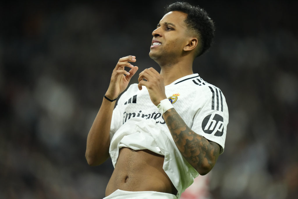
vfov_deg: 3.4
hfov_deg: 5.2
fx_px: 3311
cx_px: 149
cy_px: 100
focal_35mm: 400
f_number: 2.8
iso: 3200
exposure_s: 1/2000
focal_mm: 400
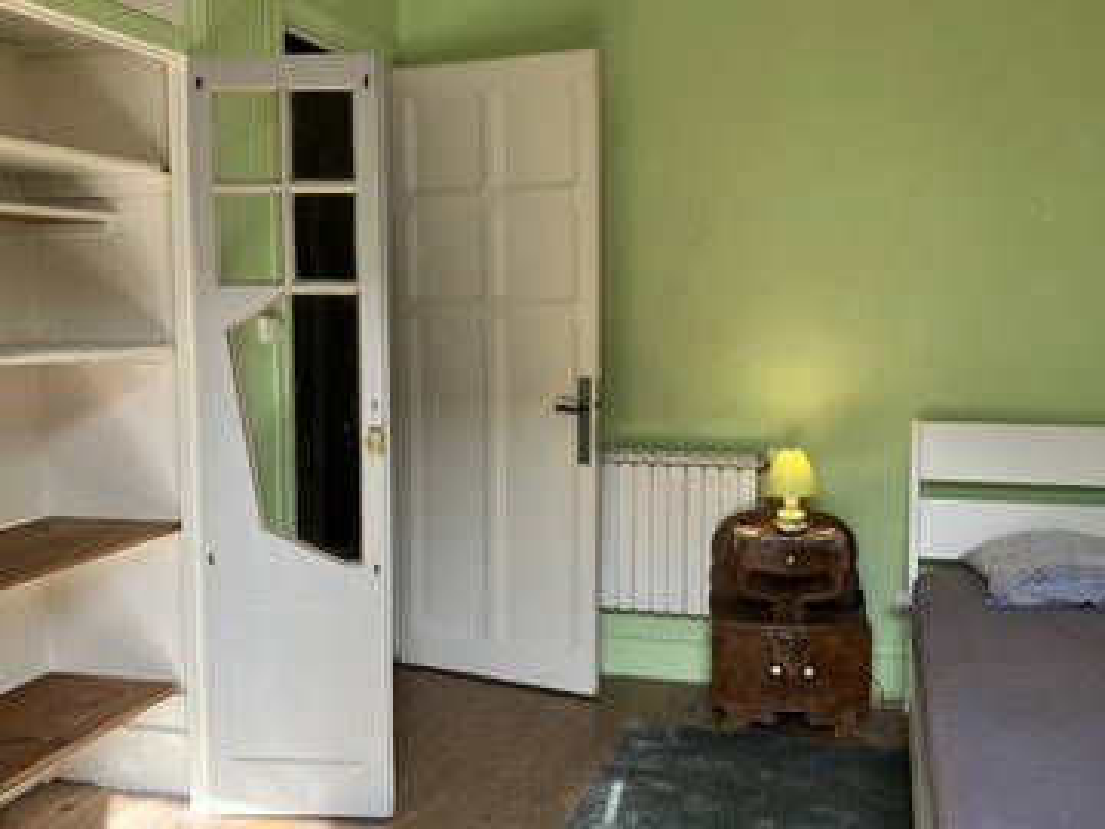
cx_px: 552
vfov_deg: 49.7
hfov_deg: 63.4
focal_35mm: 28
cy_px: 414
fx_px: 894
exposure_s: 1/121
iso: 32
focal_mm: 3.99
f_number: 1.8
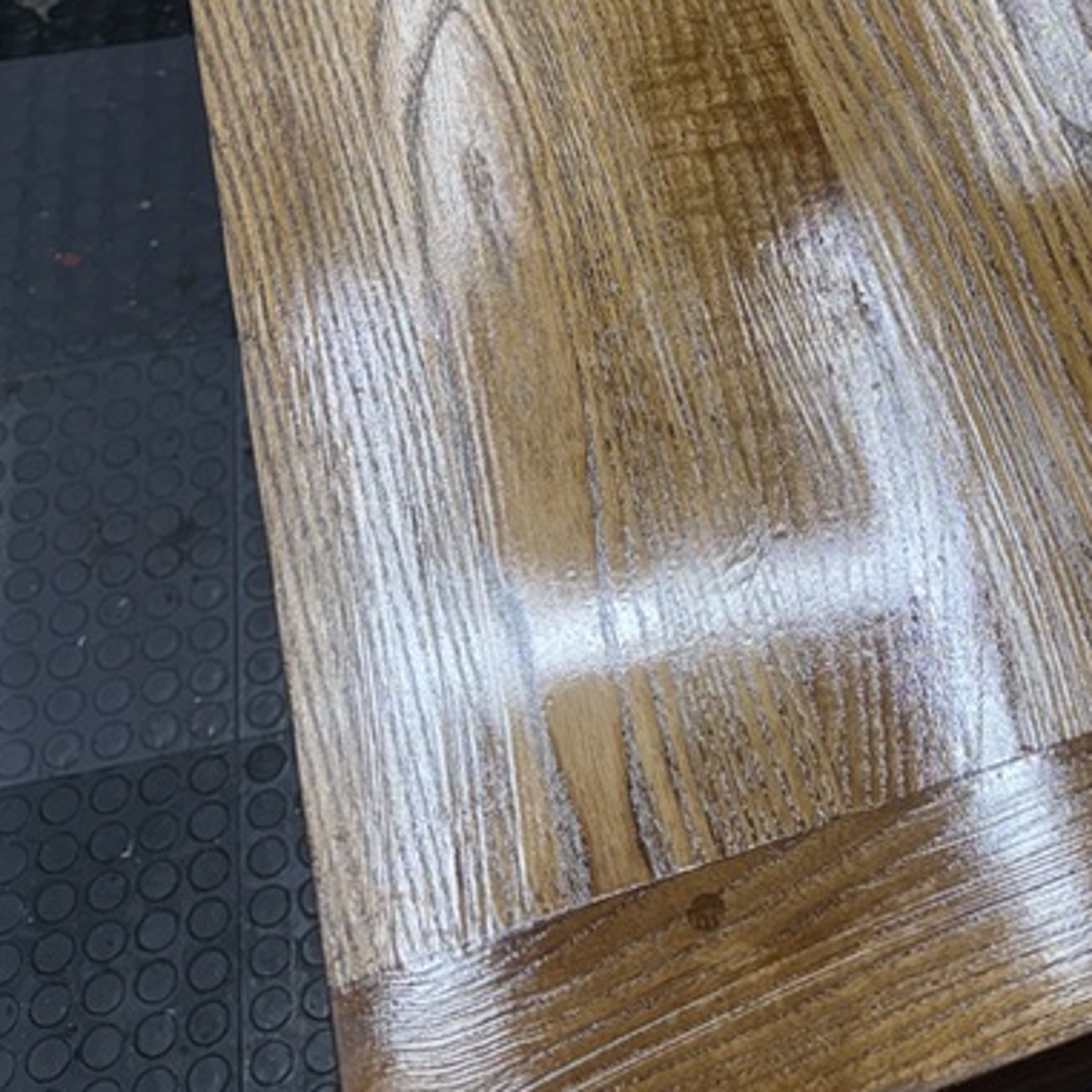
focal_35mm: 57
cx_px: 966
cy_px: -83
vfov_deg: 27.7
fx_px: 2034
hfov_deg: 28.9
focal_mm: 6.76
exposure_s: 1/124
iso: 50
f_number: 1.78
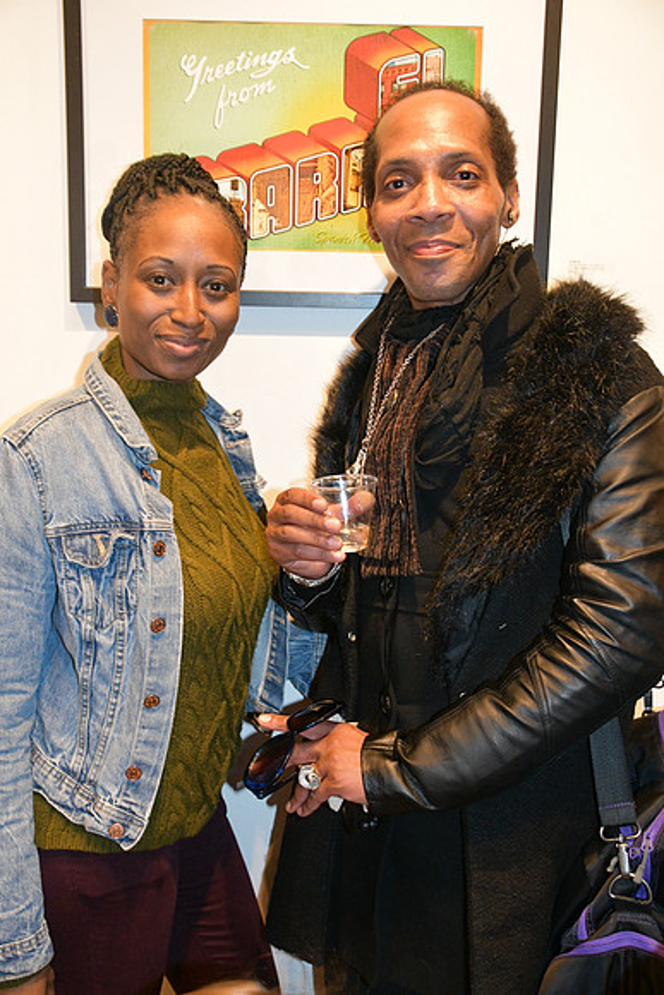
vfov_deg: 53.1
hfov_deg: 36.9
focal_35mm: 36
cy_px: 498
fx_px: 995
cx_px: 332
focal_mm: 24
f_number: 3.8
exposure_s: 1/60
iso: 2500
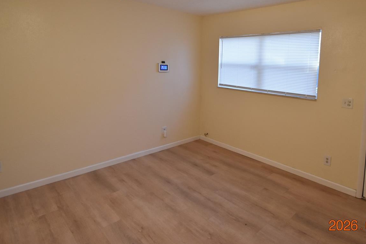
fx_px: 213
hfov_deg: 79.3
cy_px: 80
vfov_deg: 58.1
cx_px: 234
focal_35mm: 21
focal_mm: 10
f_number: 3.5
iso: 800
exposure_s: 1/90
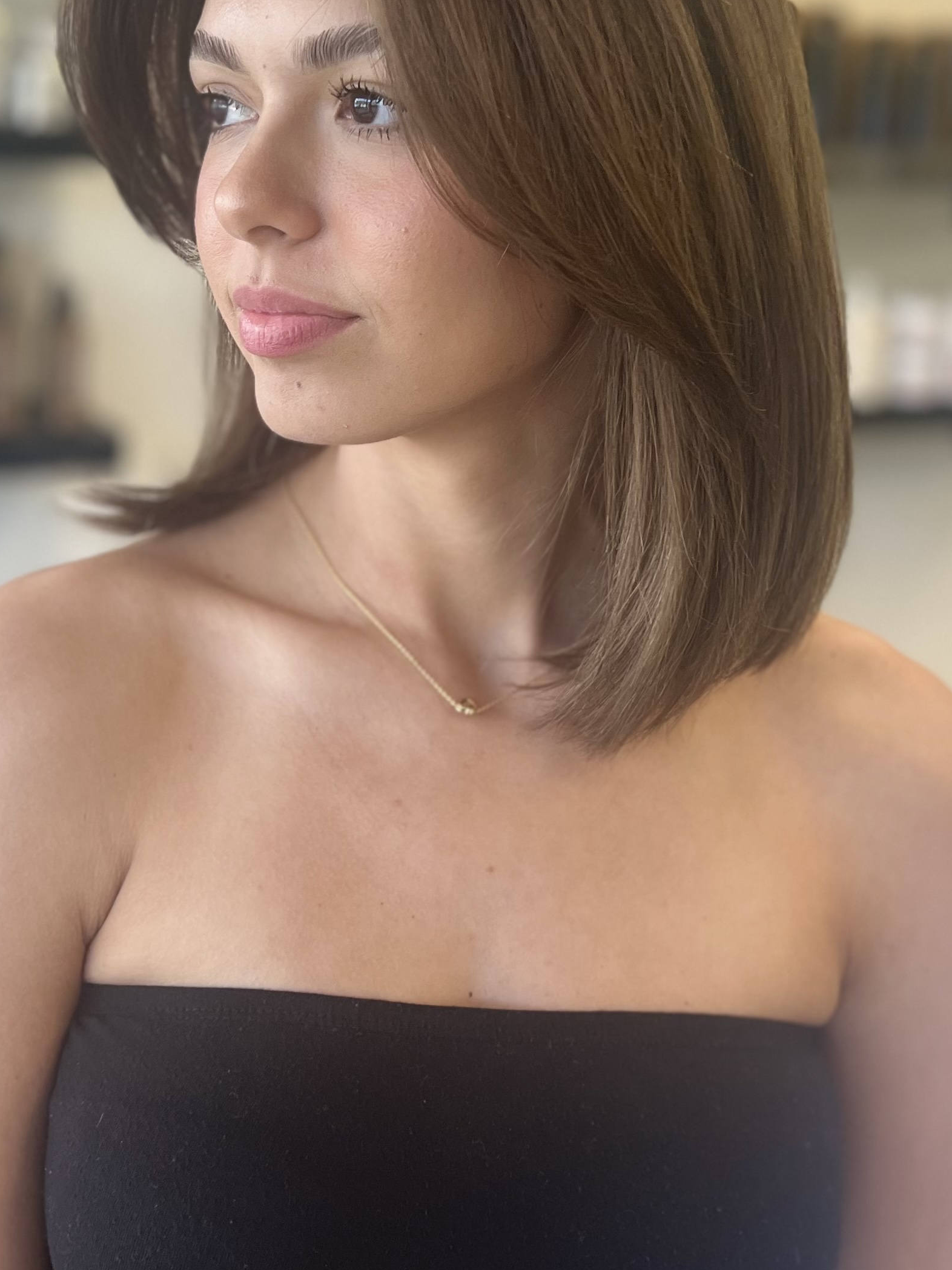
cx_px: 386
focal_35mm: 50
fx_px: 1834
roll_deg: -2.9
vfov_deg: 37.5
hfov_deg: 29.0
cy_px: 366
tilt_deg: -7.5
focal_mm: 5.7
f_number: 1.5
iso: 80
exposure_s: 1/120
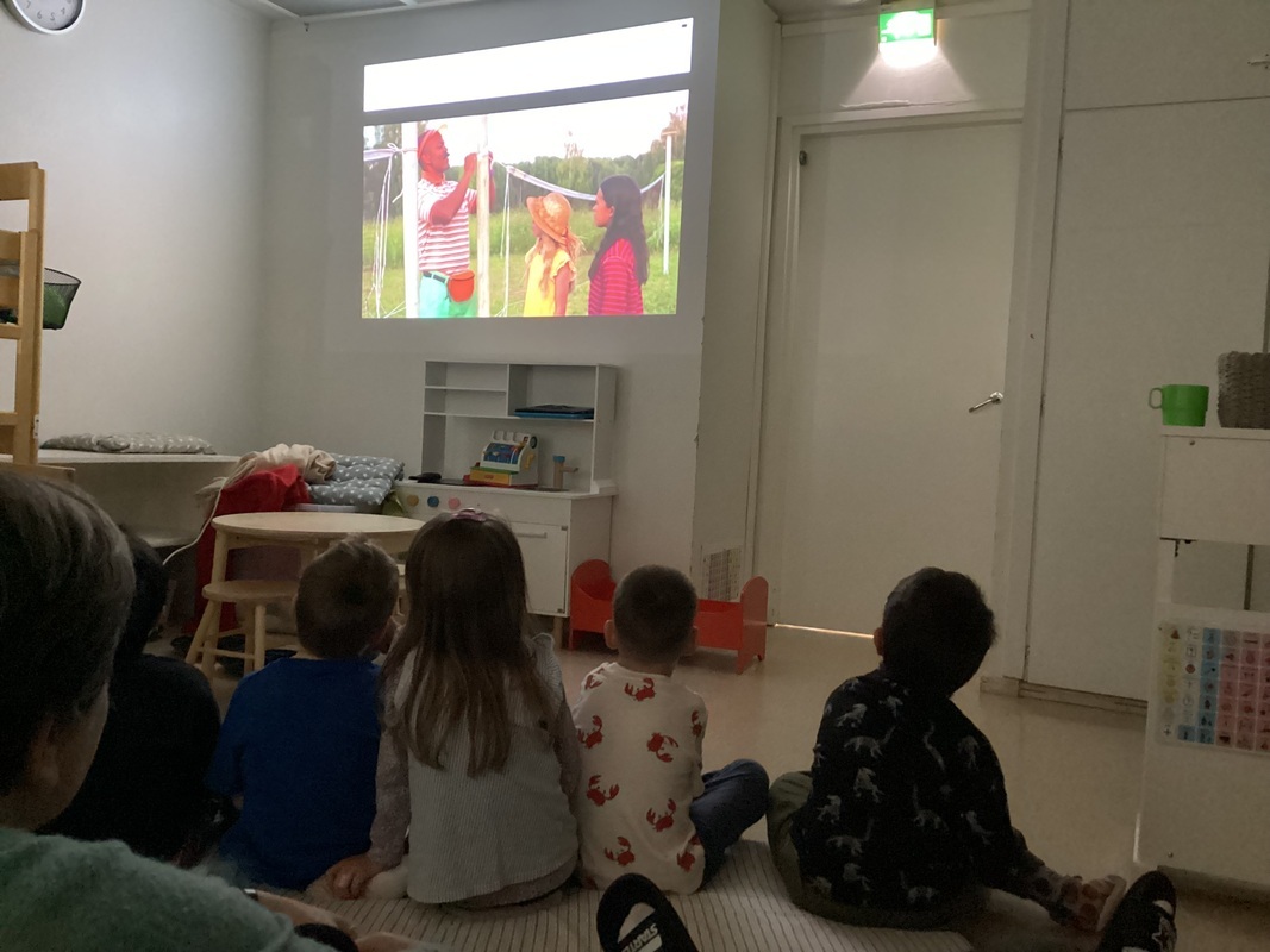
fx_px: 1137
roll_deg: -2.6
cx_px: 635
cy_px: 476
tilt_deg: -2.1
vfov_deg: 45.4
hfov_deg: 58.4
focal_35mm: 31
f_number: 2.4
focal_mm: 3.3
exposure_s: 1/20
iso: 640
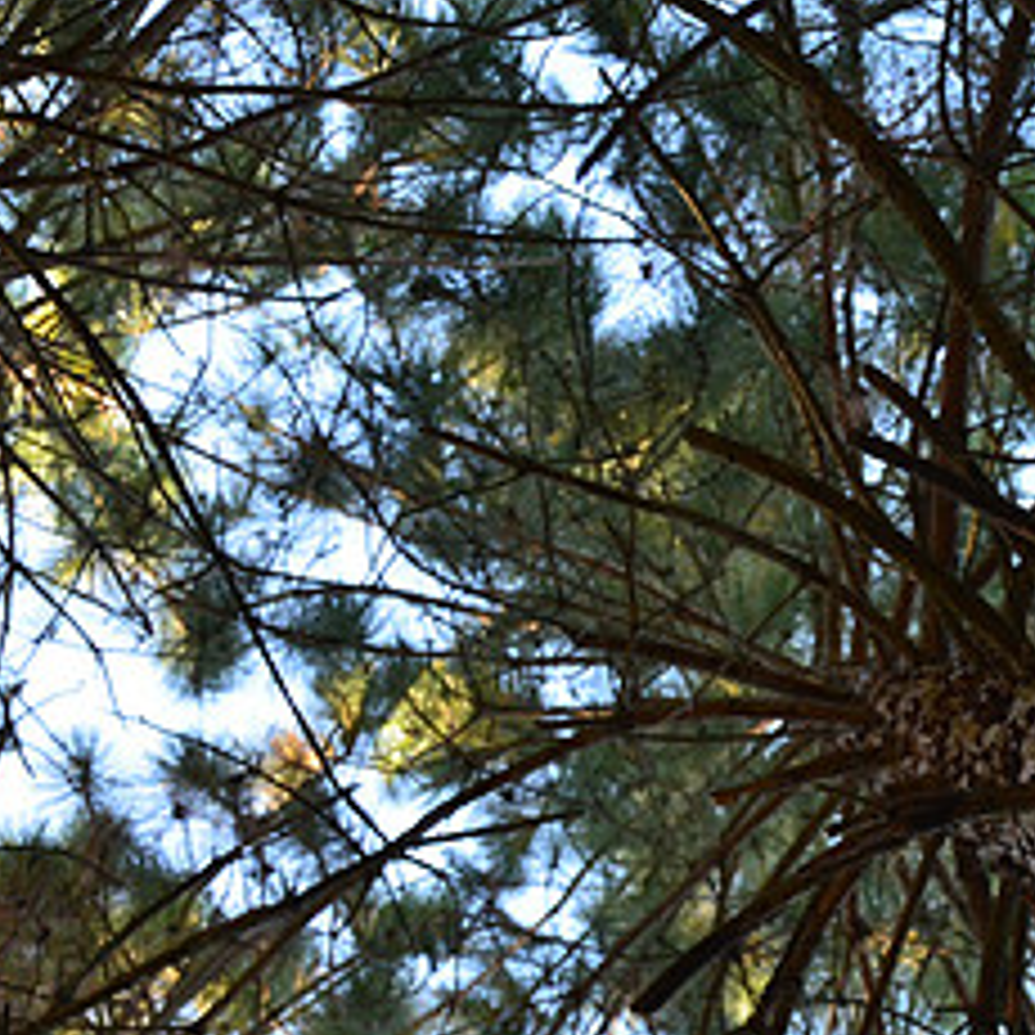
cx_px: 1251
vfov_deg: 12.1
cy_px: 788
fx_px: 4873
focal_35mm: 144
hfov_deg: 11.9
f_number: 8
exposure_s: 1/20
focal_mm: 45
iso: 400
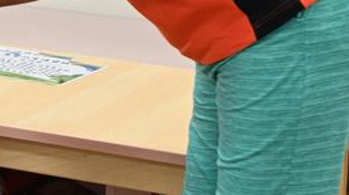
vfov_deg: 5.6
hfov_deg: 9.6
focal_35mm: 213
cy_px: -133
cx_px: -291
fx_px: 1969
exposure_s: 1/125
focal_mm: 45
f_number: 4
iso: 1000
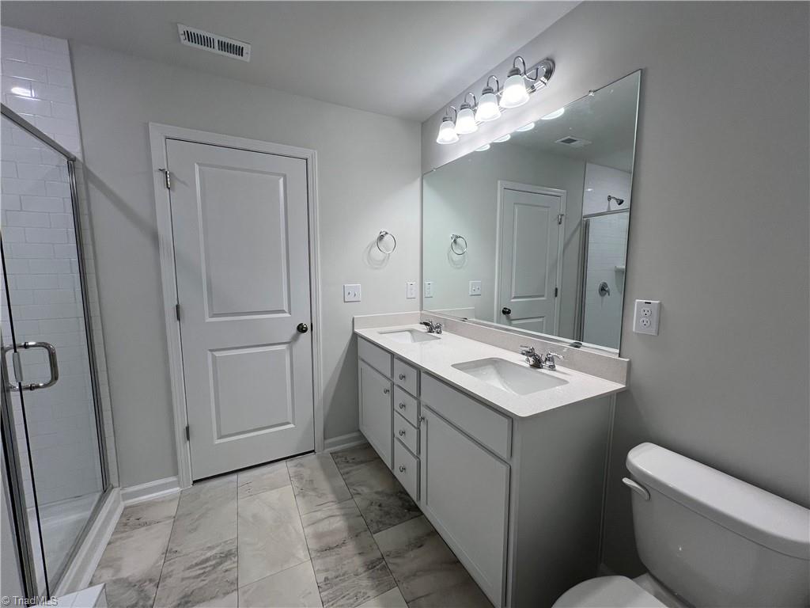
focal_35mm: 13
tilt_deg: -6.5
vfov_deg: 89.9
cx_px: 405
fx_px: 304
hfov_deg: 106.2
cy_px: 304
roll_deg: +0.0
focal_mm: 1.57
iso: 64
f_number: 1.8
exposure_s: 1/120
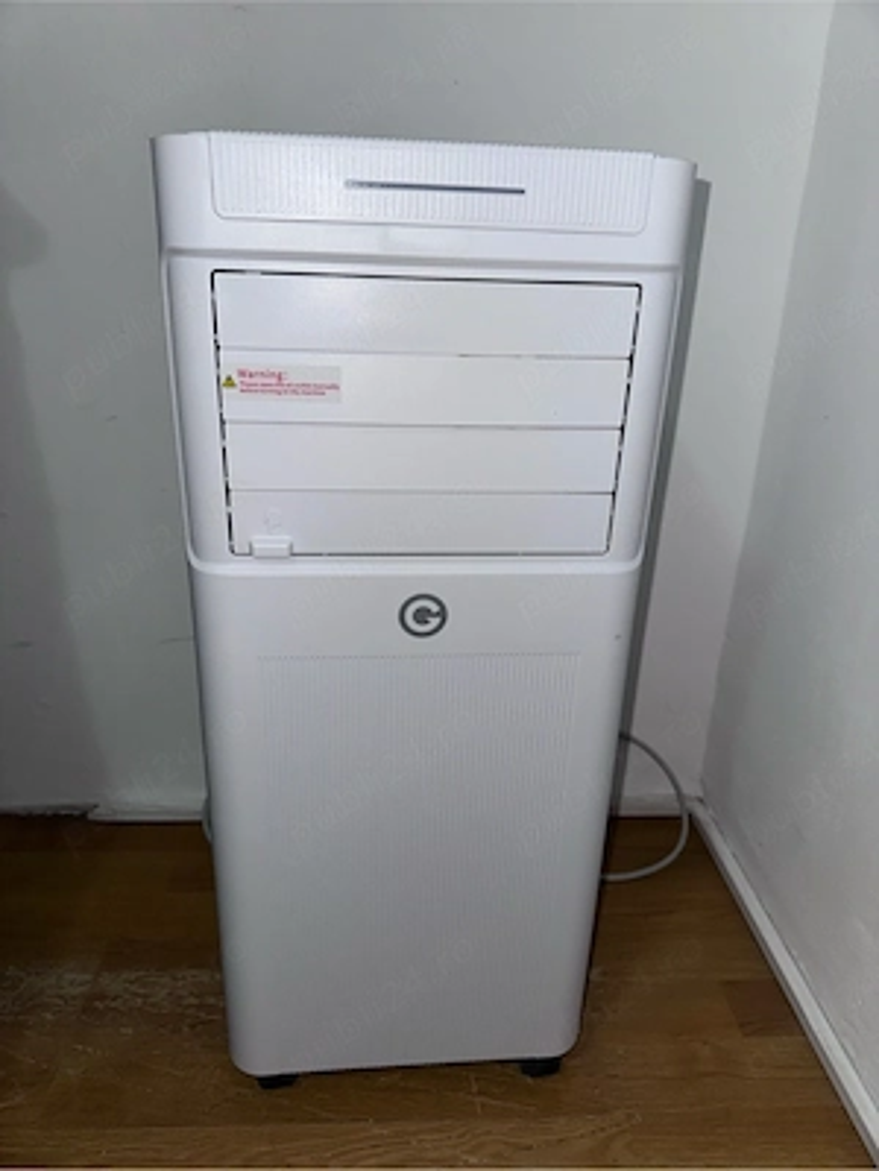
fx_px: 813
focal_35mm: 24
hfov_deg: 56.8
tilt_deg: -21.5
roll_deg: -3.0
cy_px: 586
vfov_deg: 71.6
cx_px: 440
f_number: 1.78
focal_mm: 6.86
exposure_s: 1/16
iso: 50
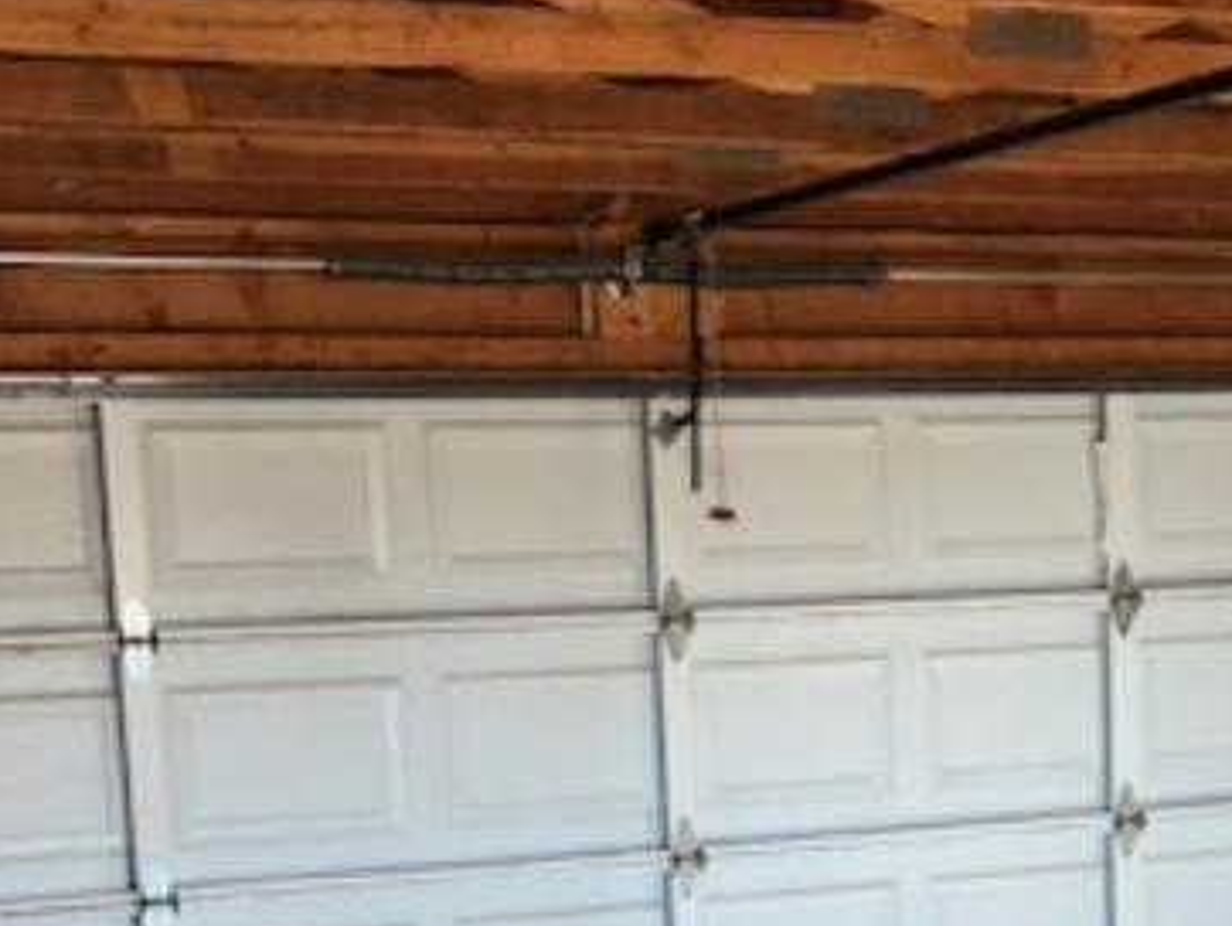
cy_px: 1021
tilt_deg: -9.6
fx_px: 2920
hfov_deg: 23.7
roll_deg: +2.4
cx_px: 861
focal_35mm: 82
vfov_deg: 17.4
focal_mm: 3.99
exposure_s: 1/30
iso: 25
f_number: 1.8
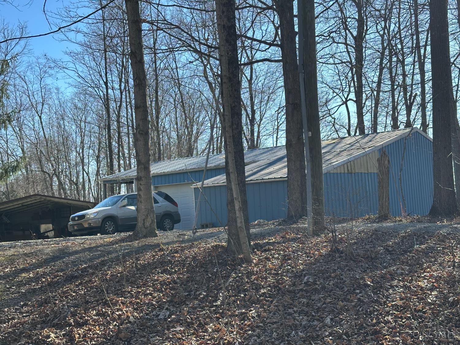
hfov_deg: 39.7
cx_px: 230
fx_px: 638
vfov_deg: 30.3
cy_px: 172
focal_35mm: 48
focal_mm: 6.86
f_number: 1.78
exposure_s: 1/1613
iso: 64
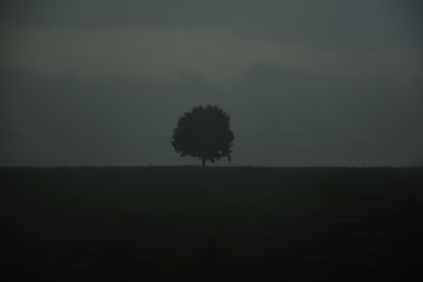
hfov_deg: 13.0
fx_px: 1850
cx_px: 212
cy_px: 141
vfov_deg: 8.7
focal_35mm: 158
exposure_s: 1/100
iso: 125
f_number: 5.6
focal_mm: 105
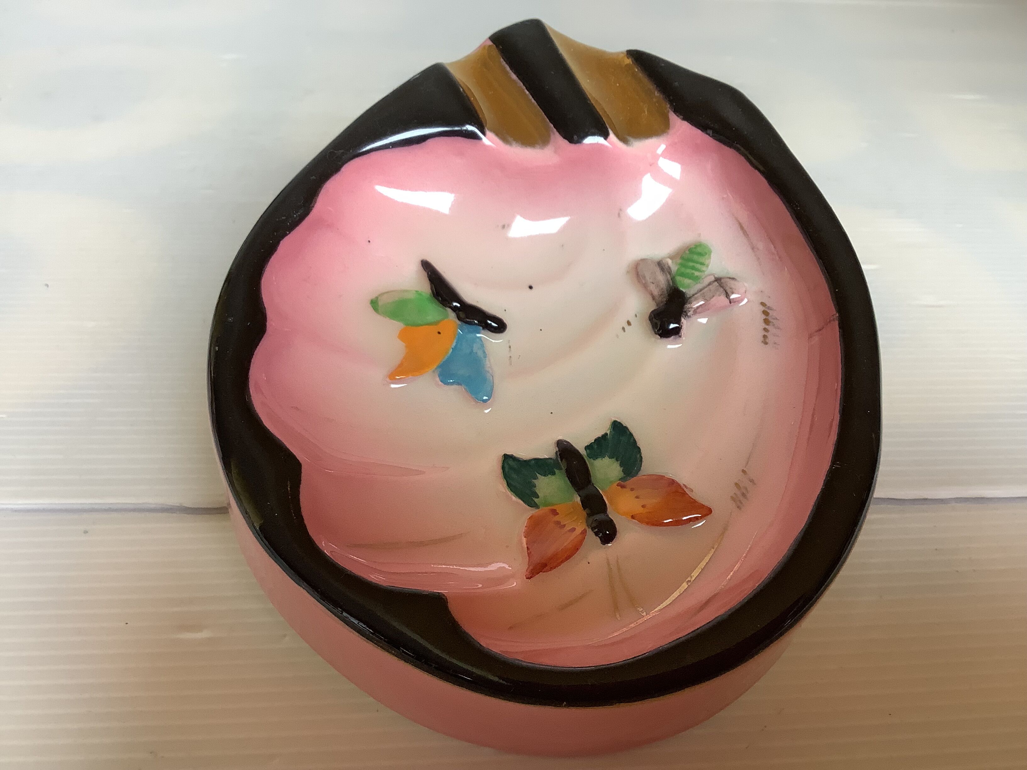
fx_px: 920
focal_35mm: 31
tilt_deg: -38.4
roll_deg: -1.0
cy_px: 385
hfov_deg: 58.4
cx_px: 514
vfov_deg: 45.4
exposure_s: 1/50
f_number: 2.4
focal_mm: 3.3
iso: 64
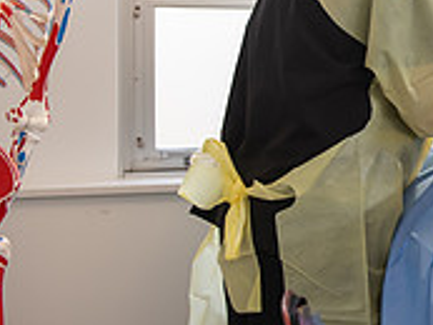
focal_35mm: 103
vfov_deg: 14.3
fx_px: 1289
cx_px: 591
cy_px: 71
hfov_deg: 17.6
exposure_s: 1/200
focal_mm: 32
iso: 500
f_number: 3.5
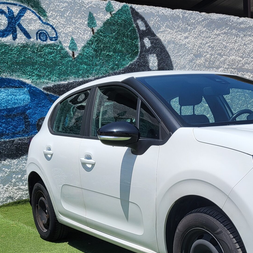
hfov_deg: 31.1
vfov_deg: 30.5
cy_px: 220
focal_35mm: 54
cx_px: 187
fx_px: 447
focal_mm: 4.25
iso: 50
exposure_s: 1/5108
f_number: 1.8
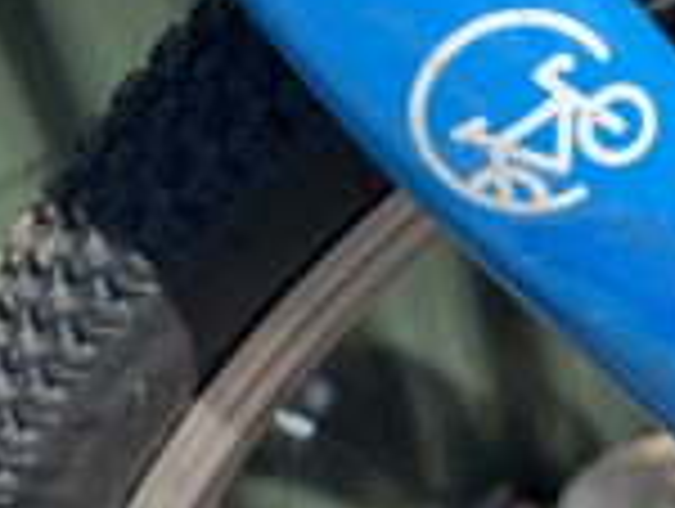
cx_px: 342
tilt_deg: -40.1
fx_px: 1621
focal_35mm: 83
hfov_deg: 23.5
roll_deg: +16.6
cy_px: 63
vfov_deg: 17.6
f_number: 1.6
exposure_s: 1/1923
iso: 50
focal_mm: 5.1
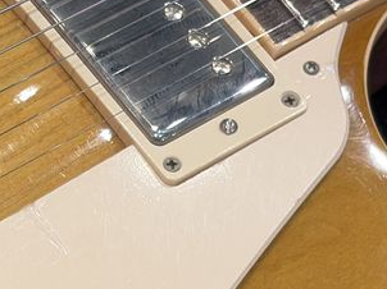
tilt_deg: -62.6
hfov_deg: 9.9
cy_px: 410
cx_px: -268
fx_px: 2134
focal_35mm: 191
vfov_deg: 7.6
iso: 64
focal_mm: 5.96
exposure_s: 1/60
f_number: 1.6
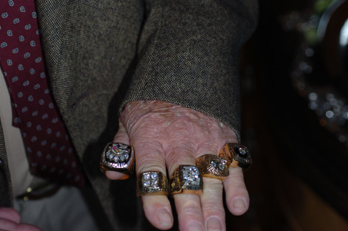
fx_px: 868
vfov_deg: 15.1
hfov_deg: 22.7
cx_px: 174
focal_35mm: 90
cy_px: 116
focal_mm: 60
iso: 200
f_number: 4
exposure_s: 1/60
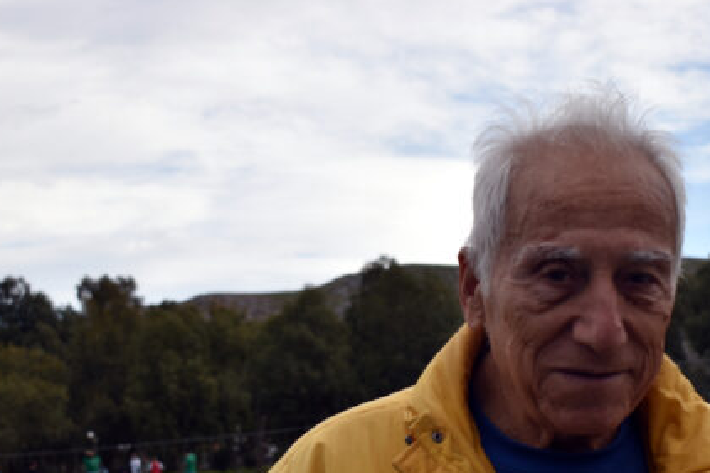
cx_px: 506
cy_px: 372
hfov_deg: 27.9
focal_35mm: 72
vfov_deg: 18.8
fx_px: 1416
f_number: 5
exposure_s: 1/400
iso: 125
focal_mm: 29
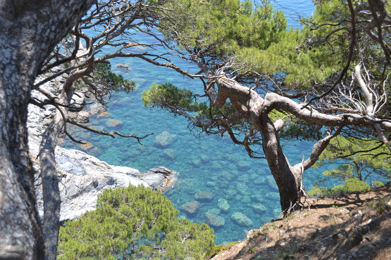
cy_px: 130
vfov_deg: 29.9
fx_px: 489
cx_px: 196
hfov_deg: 43.6
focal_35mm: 45
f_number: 6.3
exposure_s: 1/160
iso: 100
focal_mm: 30
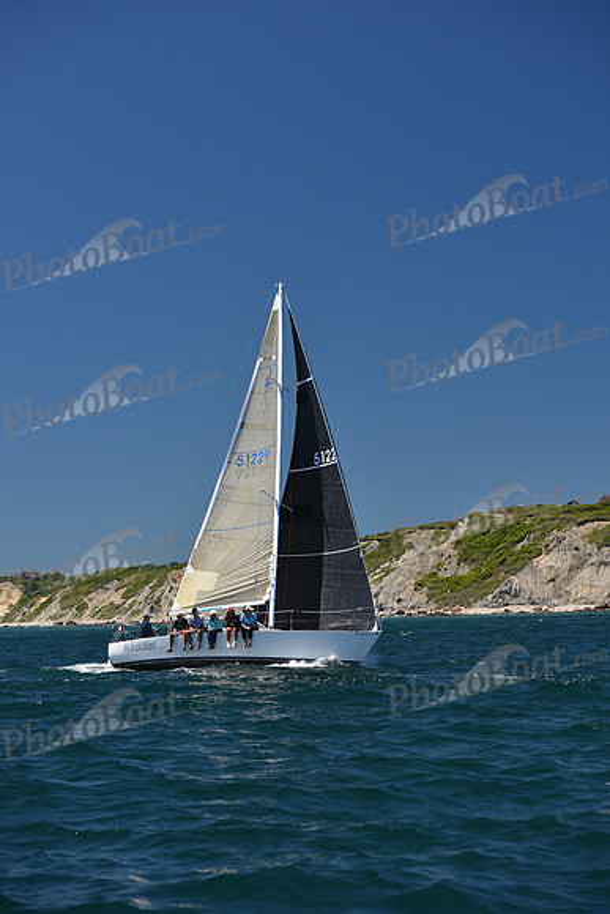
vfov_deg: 26.0
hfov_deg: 17.5
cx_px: 305
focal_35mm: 78
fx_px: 1981
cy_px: 457
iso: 250
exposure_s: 1/800
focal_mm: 78
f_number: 5.6
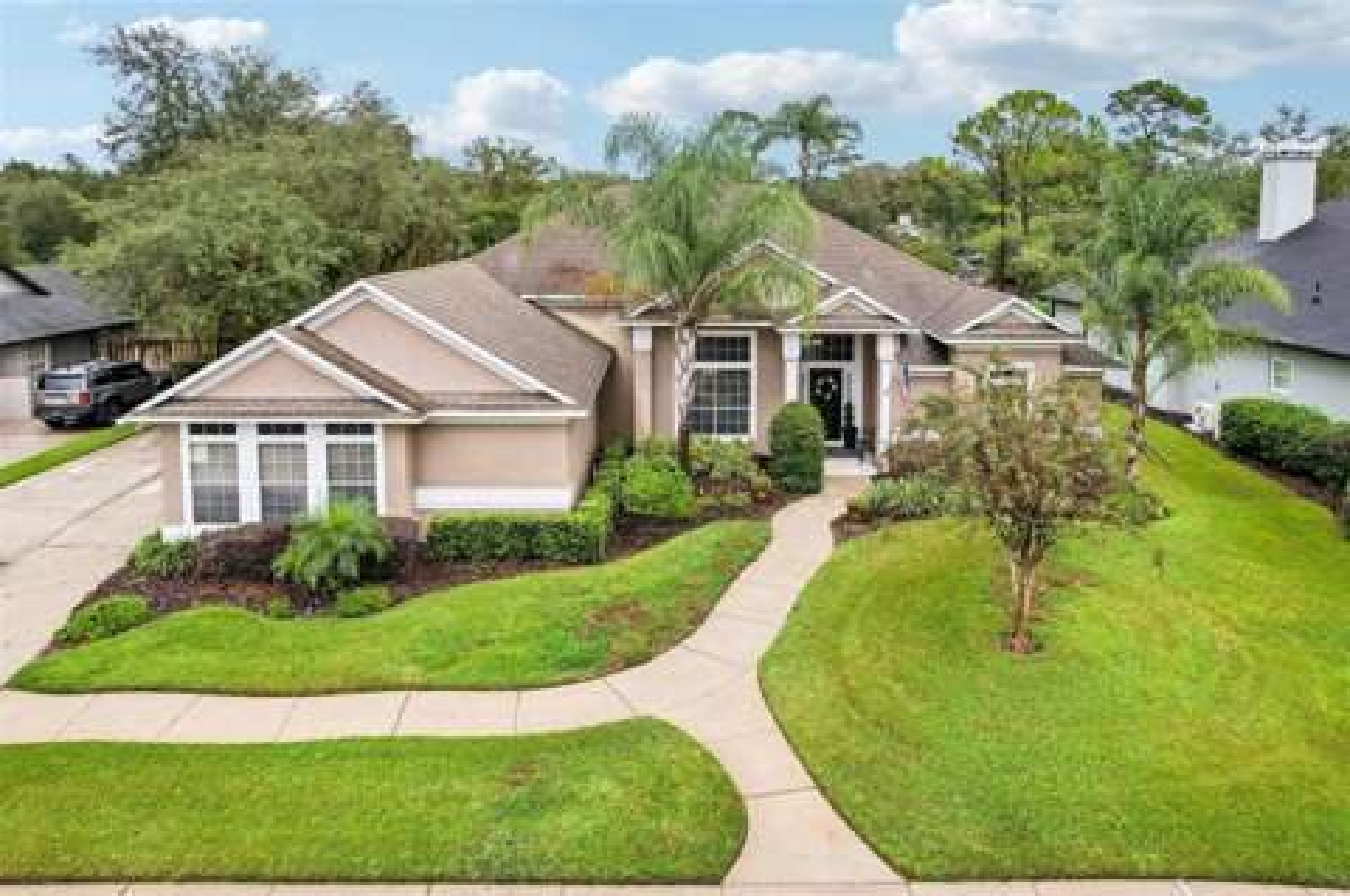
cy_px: 448
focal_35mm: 22
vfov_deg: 57.1
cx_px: 675
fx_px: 824
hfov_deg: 78.6
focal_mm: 8.4
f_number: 2.8
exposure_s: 1/1000
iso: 100
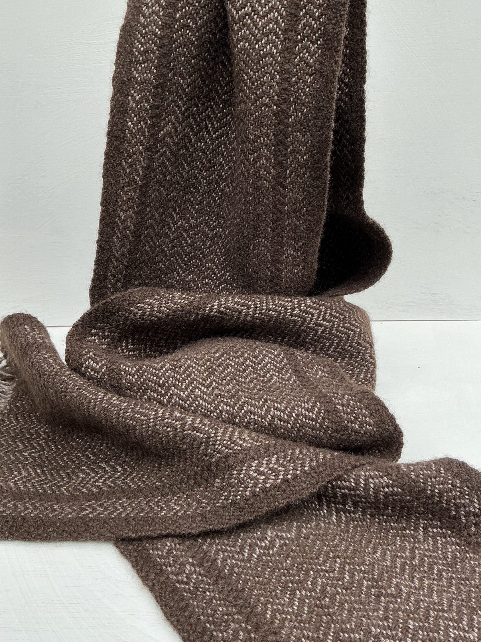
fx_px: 612
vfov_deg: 55.3
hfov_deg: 42.9
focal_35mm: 33
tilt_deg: -22.1
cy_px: 290
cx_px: 225
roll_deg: +0.7
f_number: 1.8
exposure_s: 1/674
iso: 25
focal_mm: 3
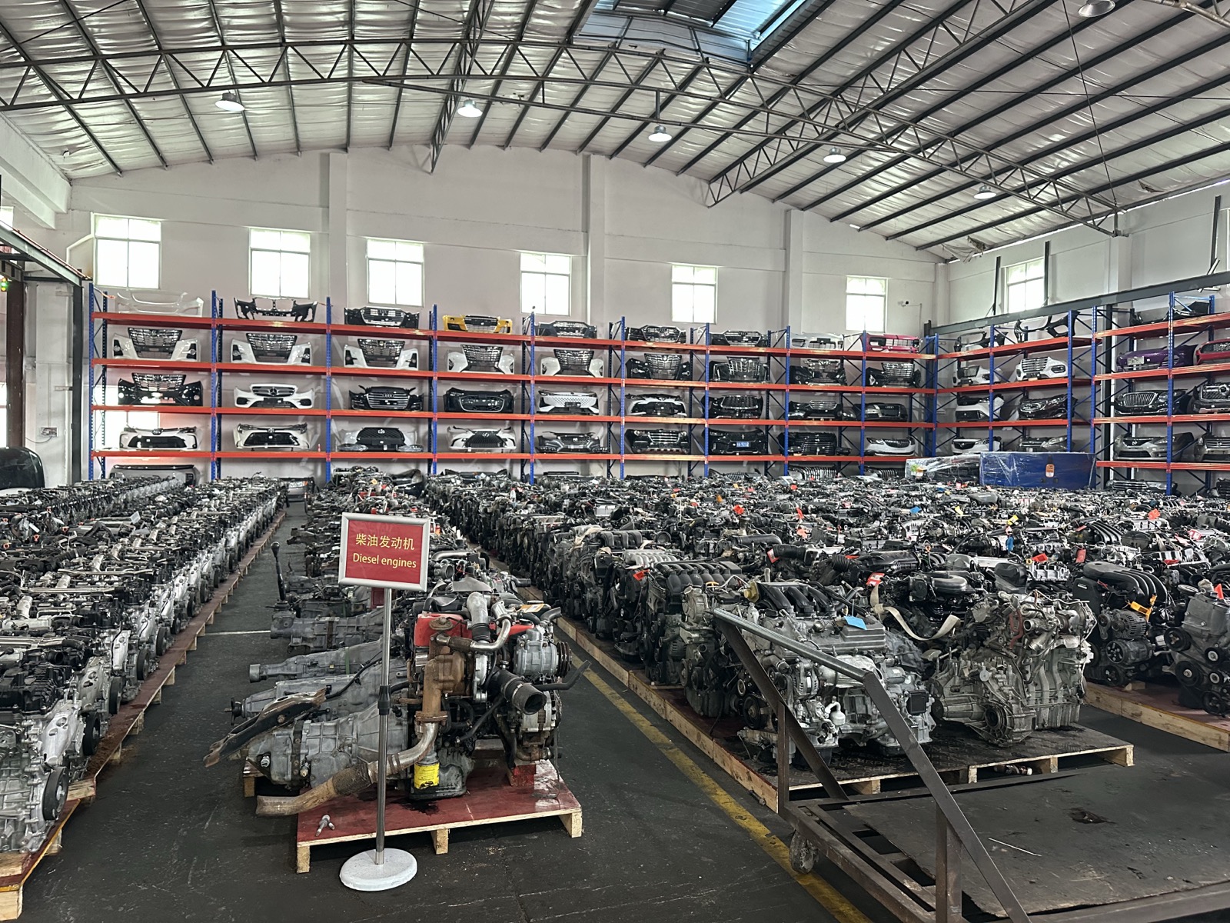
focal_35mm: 24
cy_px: 462
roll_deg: -0.7
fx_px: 853
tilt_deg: -0.4
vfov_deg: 56.8
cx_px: 615
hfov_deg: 71.6
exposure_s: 1/50
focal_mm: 6.86
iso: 640
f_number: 1.78
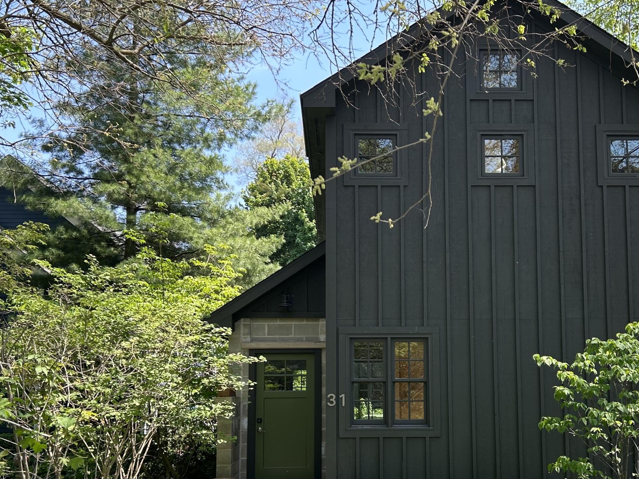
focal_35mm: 40
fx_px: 738
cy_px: 321
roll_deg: +0.4
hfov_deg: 46.7
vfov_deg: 35.6
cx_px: 364
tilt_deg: +4.2
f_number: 1.5
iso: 50
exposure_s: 1/700
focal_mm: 5.7
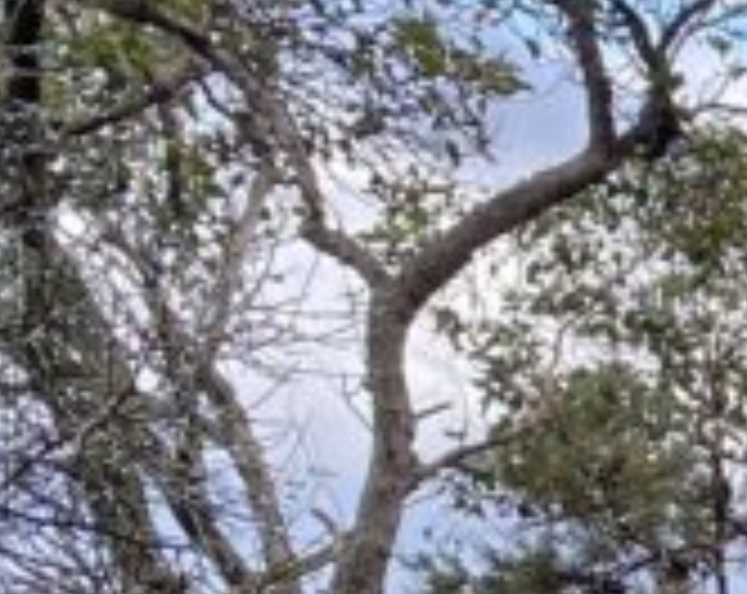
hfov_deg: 9.6
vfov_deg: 9.2
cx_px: 2223
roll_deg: -4.0
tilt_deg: -9.4
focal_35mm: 157
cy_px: 1192
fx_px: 3463
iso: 32
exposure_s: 1/393
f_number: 1.8
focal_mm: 4.25
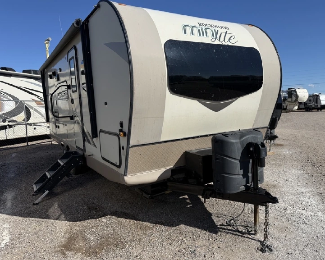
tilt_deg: -4.0
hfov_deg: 66.0
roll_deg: +1.5
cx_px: 173
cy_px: 132
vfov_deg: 54.9
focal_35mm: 26
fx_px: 250
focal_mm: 6.76
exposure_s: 1/5714
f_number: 1.78
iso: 80
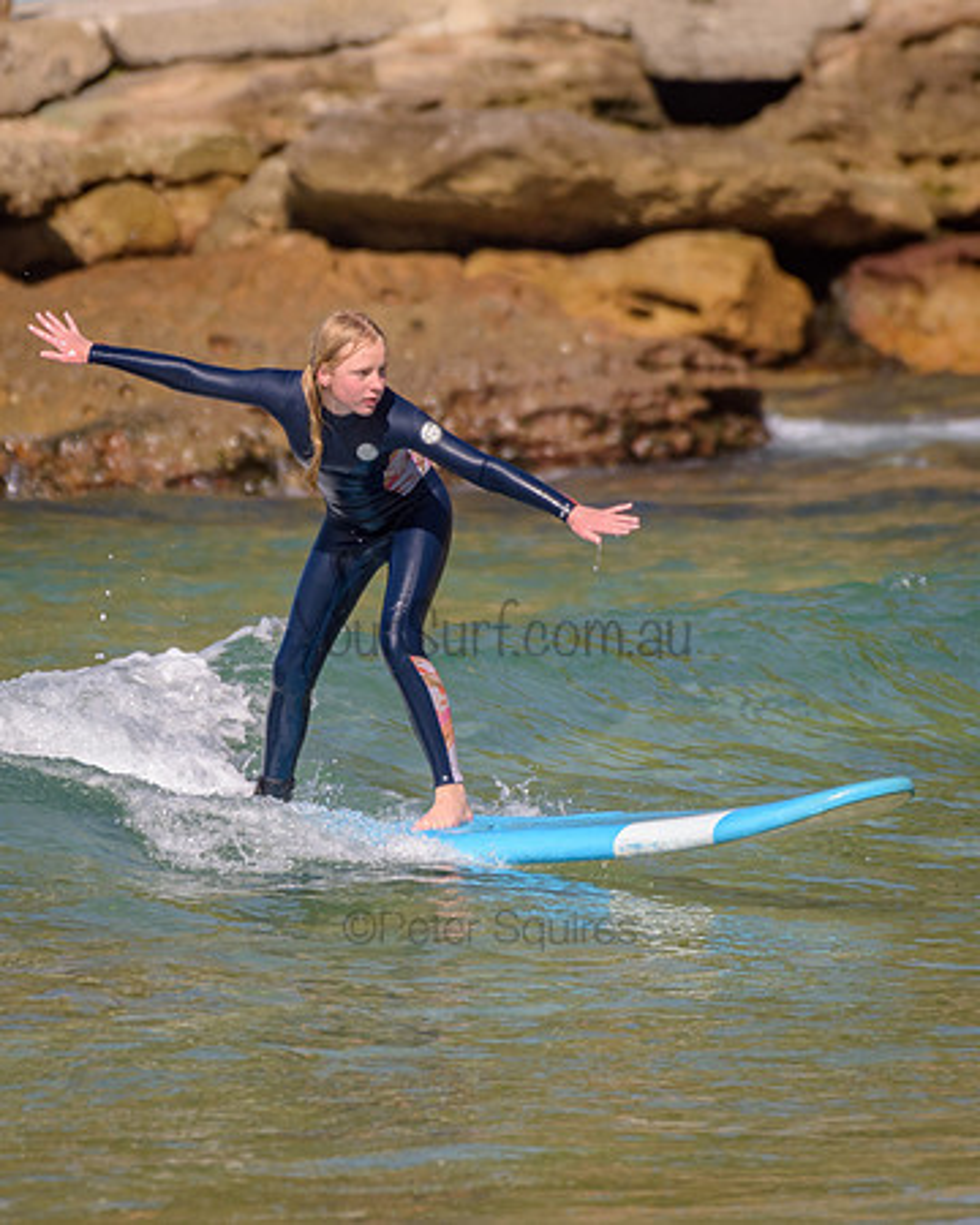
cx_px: 481
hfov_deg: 1.5
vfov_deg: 1.8
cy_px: 659
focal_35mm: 1058
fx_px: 38347
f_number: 5.6
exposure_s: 1/2000
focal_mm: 500
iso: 320
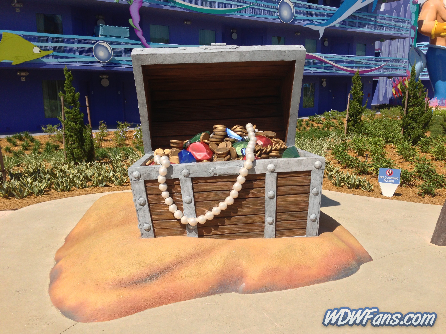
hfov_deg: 55.4
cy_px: 167
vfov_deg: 42.9
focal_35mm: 33
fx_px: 425
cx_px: 223
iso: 50
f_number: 2.4
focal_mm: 4.13
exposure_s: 1/1748
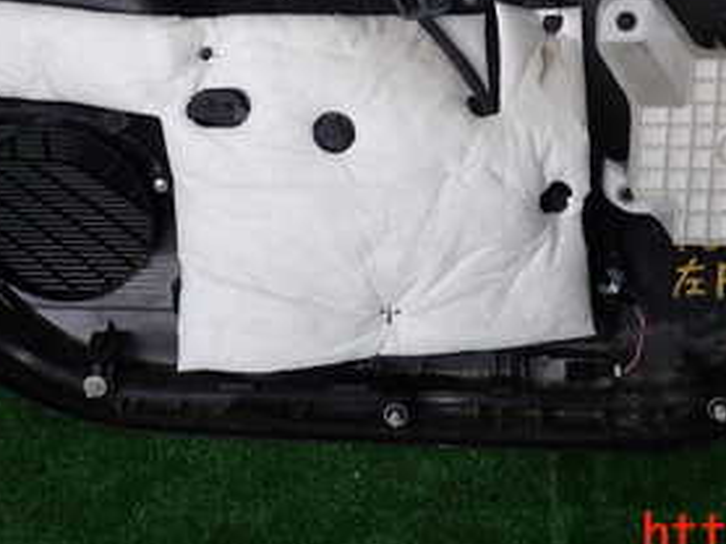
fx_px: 1132
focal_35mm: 54
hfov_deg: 35.4
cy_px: -18
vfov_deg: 25.5
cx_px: 449
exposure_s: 1/30
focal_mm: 4.5
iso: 100
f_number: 5.6
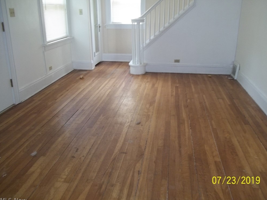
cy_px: 102
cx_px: 136
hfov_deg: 55.3
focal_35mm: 33
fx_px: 255
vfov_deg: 43.0
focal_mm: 5.7
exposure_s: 1/30
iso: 160
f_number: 2.9
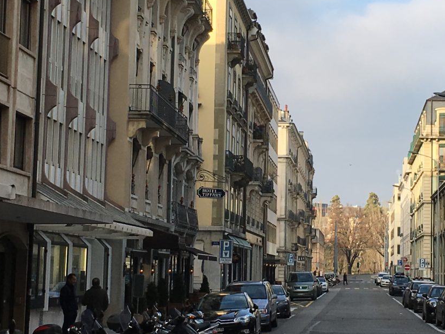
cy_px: 122
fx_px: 1157
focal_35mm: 90
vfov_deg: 16.4
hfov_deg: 21.6
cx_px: 312
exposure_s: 1/864
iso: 25
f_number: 2.2
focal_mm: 4.15
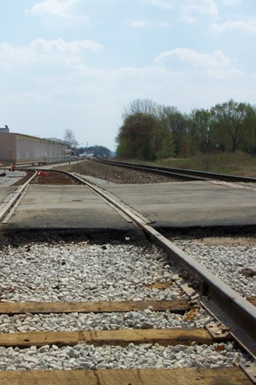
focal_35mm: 53
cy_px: 192
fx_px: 565
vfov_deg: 37.5
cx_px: 74
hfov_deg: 25.3
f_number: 9.5
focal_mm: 7.5
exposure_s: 1/500
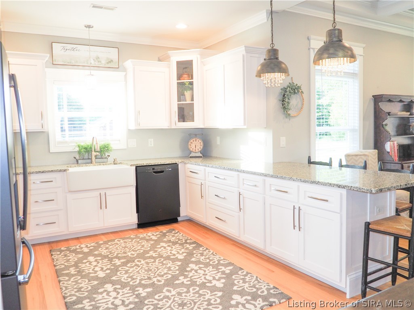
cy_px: 155
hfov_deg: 63.4
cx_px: 207
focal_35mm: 28
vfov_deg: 49.7
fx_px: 335
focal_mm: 14
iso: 320
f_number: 3.5
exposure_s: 1/60
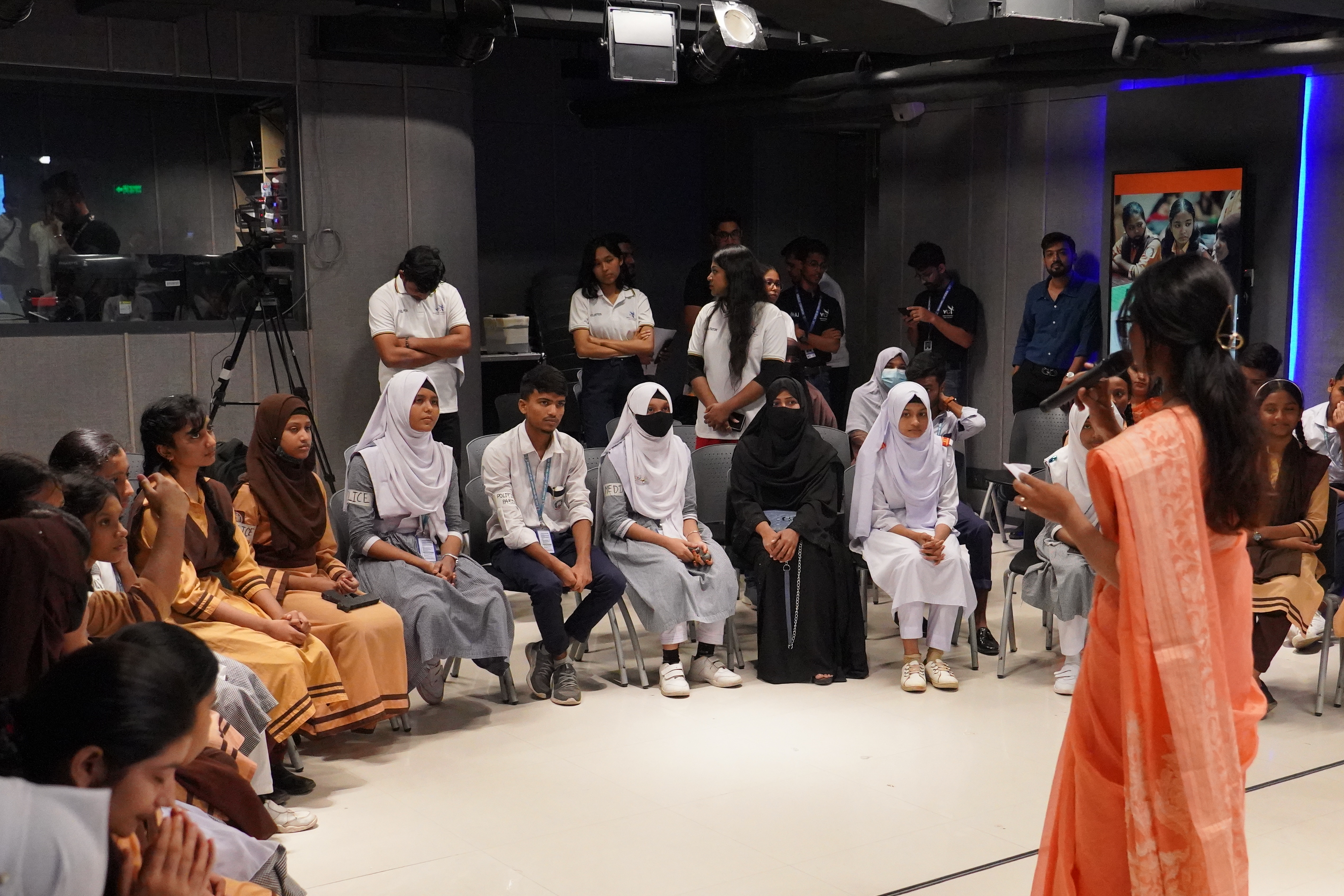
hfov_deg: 45.2
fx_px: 1605
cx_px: 798
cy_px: 556
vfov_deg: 31.1
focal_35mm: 43
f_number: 4
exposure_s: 1/800
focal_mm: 31
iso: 12800
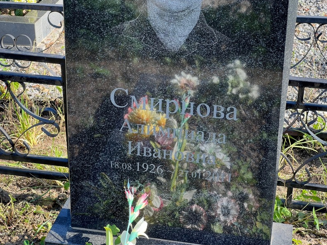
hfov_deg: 25.0
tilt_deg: -28.6
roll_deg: -0.1
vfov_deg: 18.9
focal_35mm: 78
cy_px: 123
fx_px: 737
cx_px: 165
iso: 32
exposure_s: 1/107
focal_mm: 9
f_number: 2.8
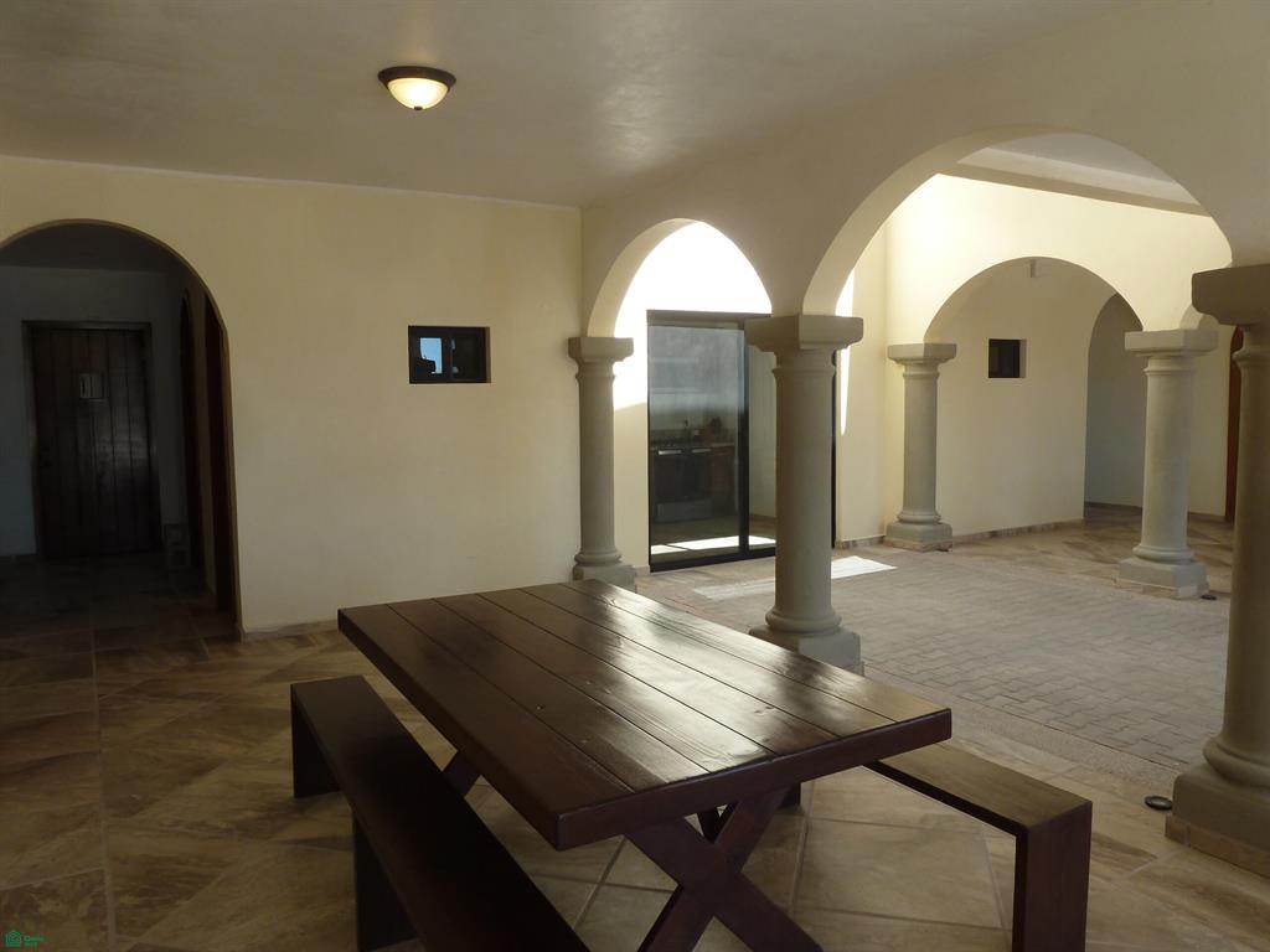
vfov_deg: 54.9
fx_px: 917
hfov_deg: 69.4
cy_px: 476
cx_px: 635
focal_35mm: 25
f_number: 3.5
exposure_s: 1/125
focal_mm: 4.1
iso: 80
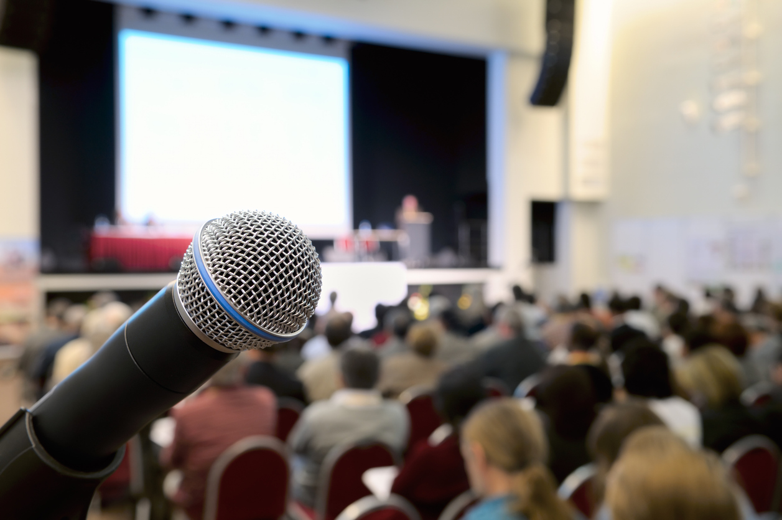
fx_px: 911
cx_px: 391
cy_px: 260
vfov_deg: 31.8
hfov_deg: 46.4
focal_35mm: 42
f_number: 5.6
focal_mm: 28
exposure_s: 1/2
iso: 200
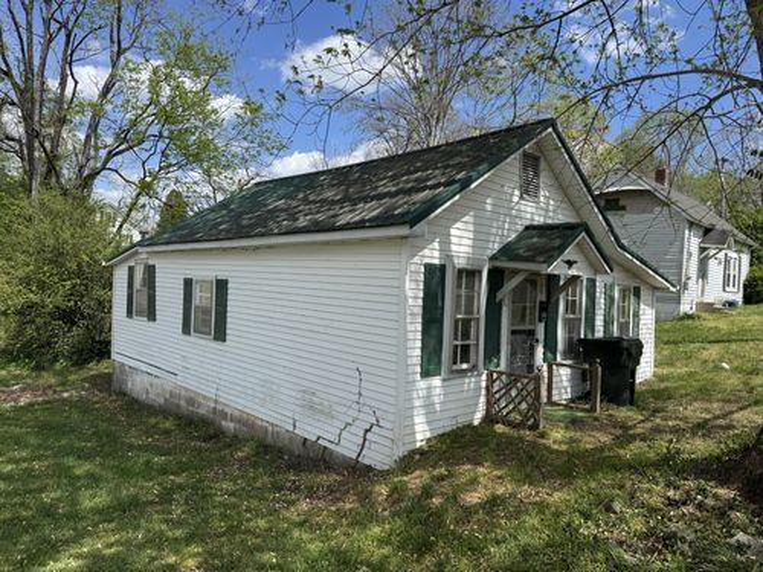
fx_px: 529
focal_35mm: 24
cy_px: 286
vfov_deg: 56.8
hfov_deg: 71.6
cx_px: 382
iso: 80
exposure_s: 1/4310
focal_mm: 6.76
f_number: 1.78
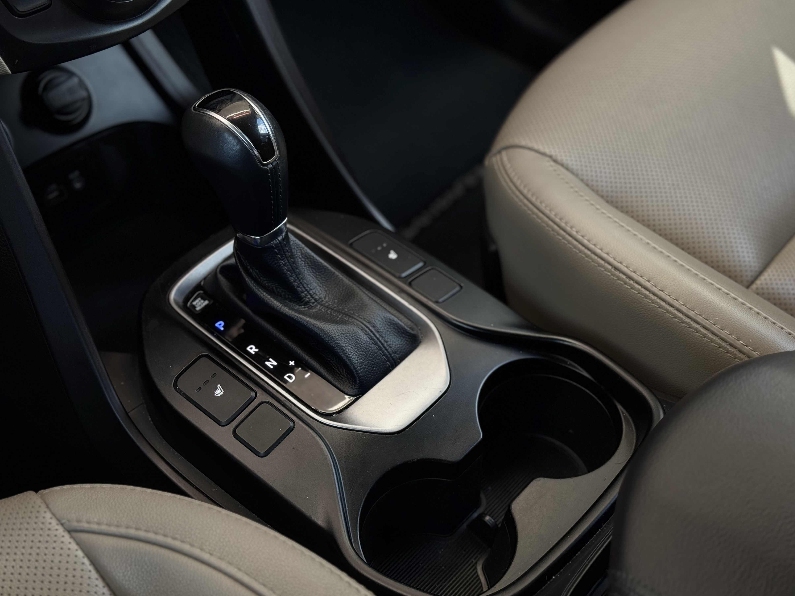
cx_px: 396
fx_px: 1125
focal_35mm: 49
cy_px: 301
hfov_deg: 38.9
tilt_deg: -46.6
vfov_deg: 29.7
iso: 64
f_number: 1.78
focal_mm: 6.76
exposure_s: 1/203
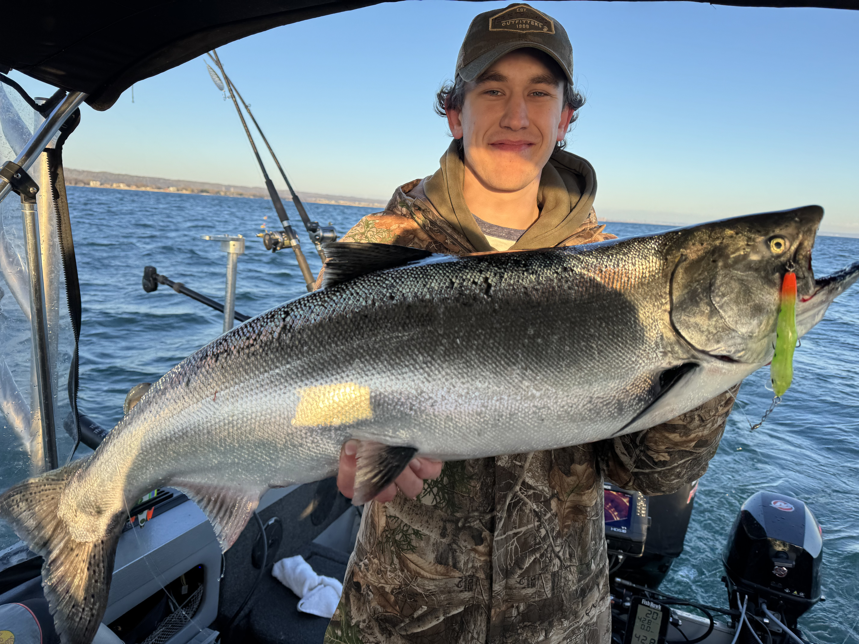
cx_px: 430
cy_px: 322
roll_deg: -4.5
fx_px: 596
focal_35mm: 24
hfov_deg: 71.6
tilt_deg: -10.2
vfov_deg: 56.8
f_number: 1.78
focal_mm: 6.76
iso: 80
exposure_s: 1/888
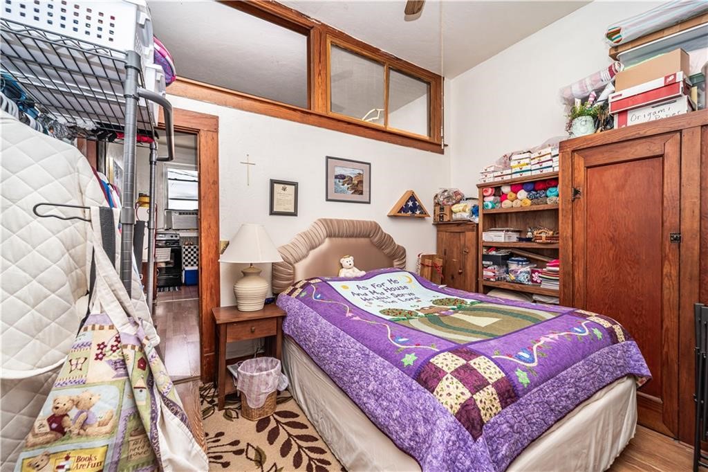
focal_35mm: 14
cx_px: 354
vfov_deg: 81.2
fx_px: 275
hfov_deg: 104.3
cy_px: 236
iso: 200
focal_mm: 14
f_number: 7.1
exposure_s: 1/250
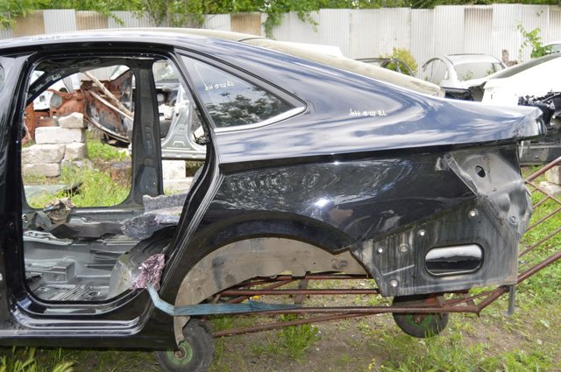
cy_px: 186
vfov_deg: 39.9
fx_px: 514
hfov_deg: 57.3
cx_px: 280
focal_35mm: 33
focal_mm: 22
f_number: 4
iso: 110
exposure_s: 1/125
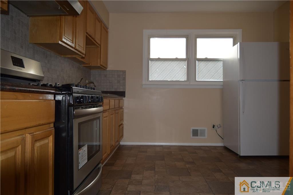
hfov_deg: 67.4
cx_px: 146
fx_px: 220
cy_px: 98
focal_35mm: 27
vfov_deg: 47.9
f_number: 3.5
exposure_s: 1/60
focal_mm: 18
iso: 100
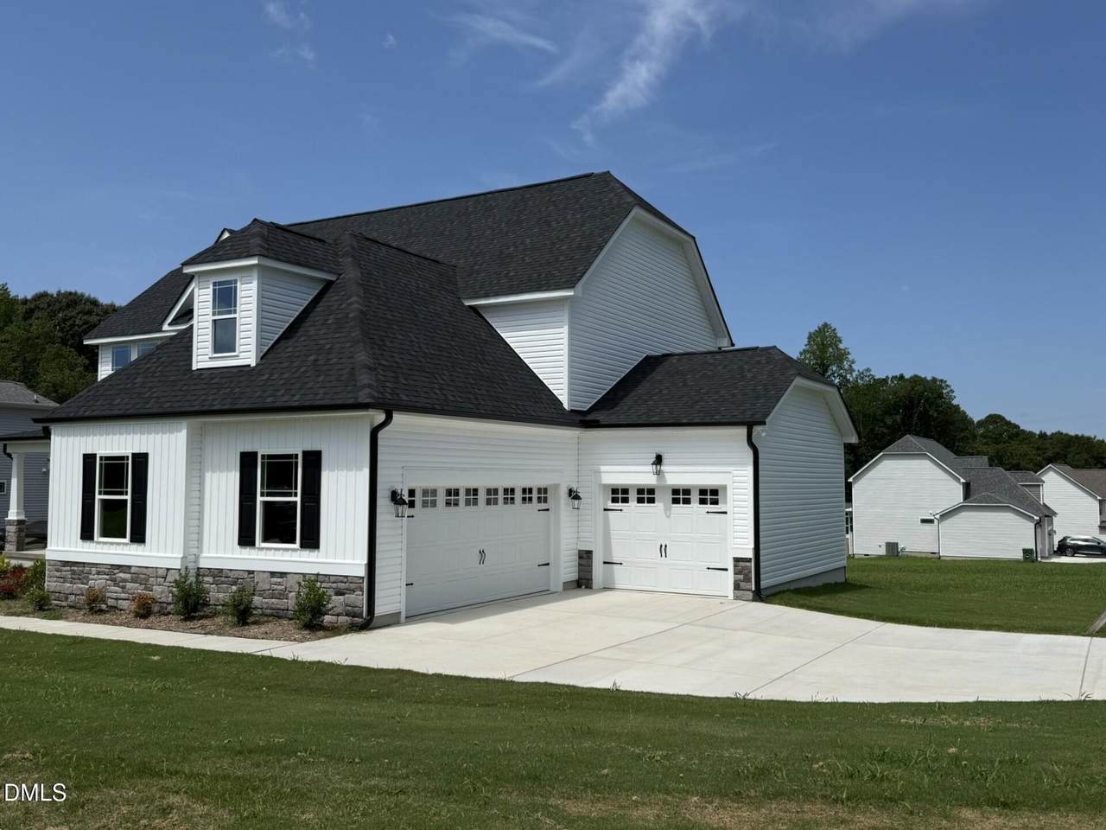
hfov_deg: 61.7
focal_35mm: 29
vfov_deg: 48.2
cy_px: 415
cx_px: 553
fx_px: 927
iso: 80
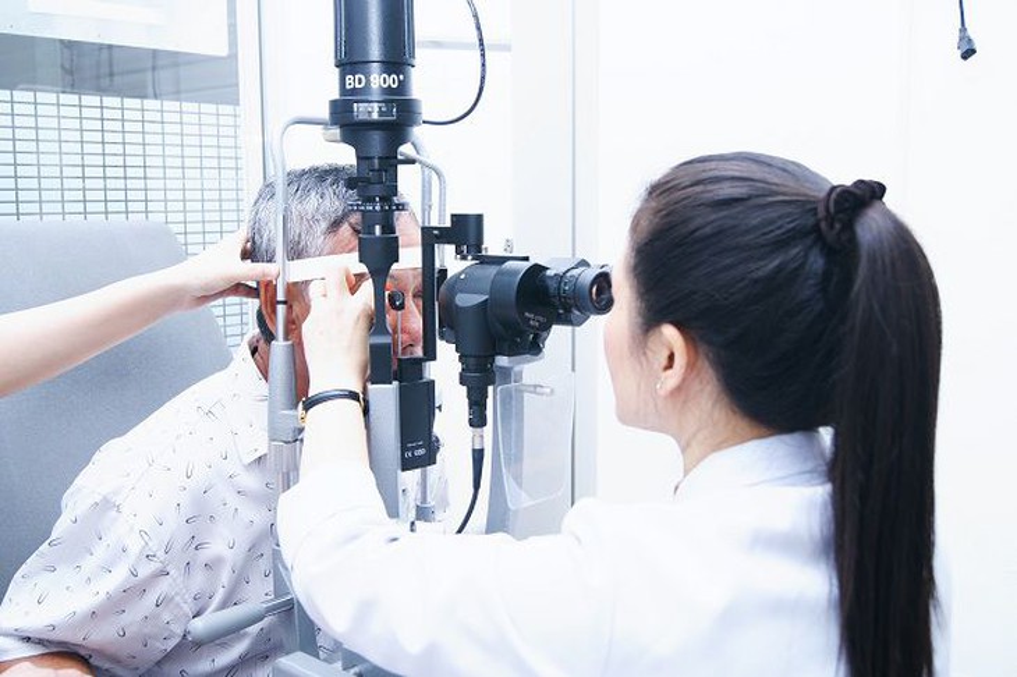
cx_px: 508
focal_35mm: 36
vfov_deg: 36.8
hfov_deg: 53.2
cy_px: 338
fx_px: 1016
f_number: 5
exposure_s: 1/60
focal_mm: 24
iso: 200
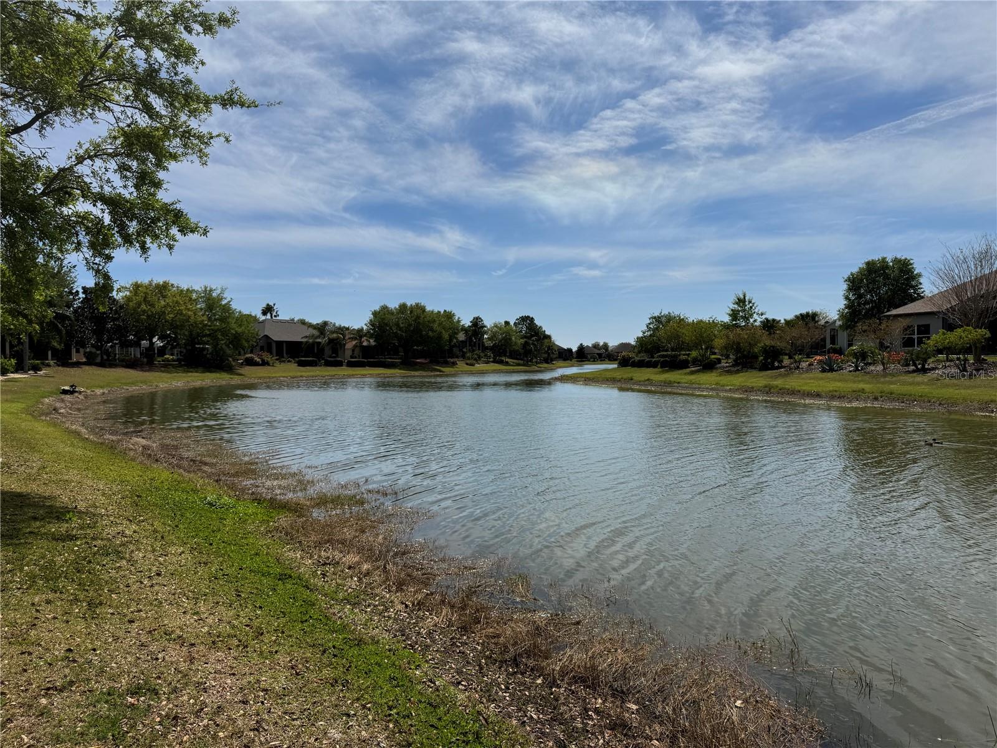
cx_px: 498
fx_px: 691
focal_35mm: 24
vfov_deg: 56.8
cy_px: 374
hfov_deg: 71.6
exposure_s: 1/10417
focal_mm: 6.76
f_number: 1.78
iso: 80
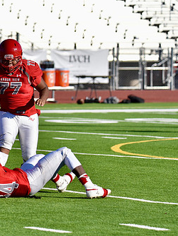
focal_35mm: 367
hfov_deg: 4.1
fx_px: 2513
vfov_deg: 5.4
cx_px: 6
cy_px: 128
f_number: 5.6
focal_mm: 220
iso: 500
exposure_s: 1/4000
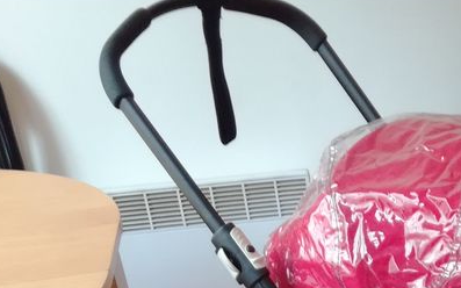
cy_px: 427
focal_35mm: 72
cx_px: 473
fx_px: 904
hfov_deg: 26.9
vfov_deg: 16.5
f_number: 2
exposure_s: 1/30
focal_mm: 3.79
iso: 250
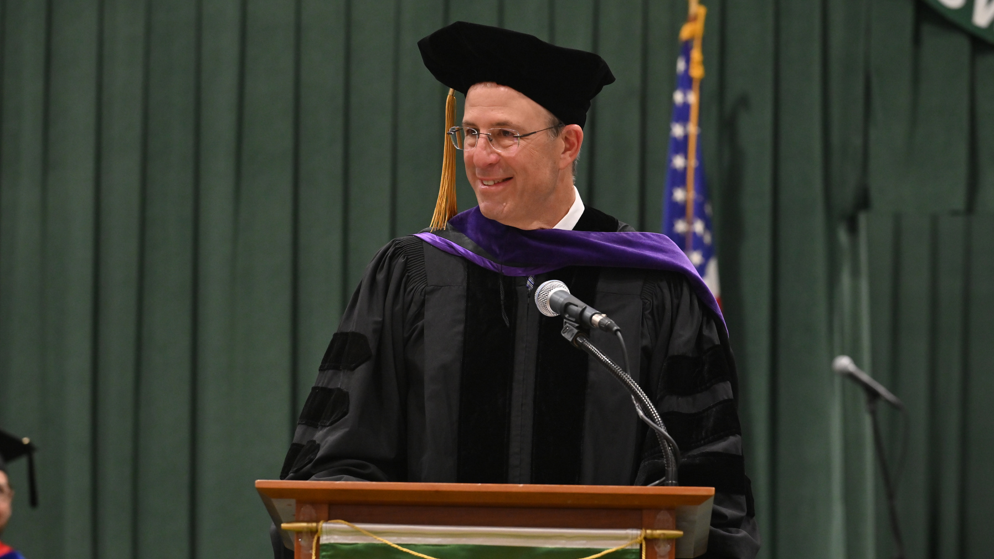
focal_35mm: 147
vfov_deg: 8.3
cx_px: 498
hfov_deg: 14.6
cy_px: 297
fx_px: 3875
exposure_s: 1/250
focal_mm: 140
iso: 2500
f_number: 5.6
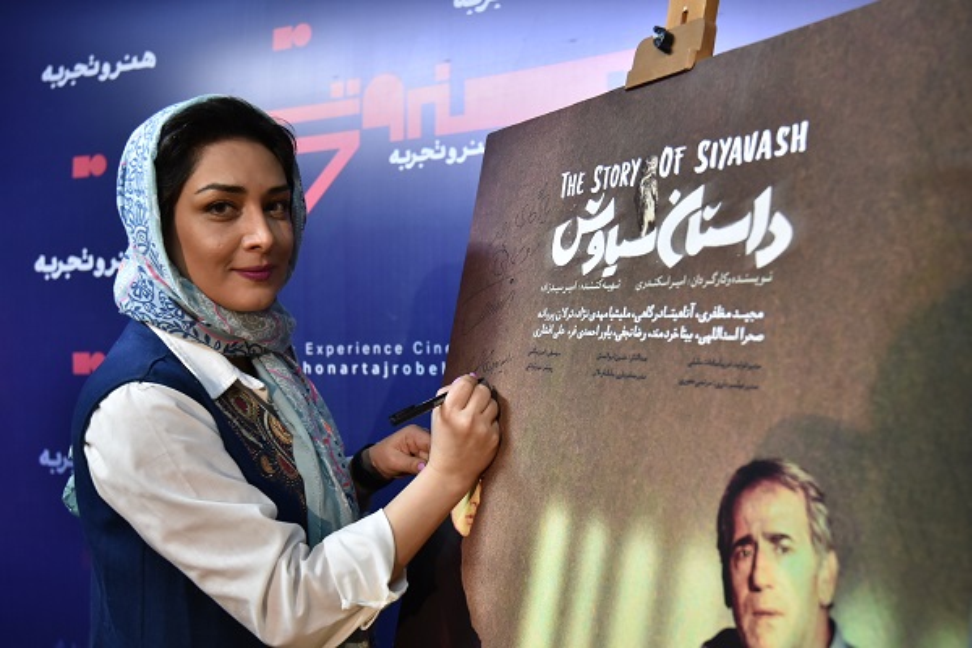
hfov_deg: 57.2
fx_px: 891
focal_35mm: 33
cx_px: 486
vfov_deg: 40.0
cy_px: 324
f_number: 2.8
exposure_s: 1/180
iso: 500
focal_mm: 22
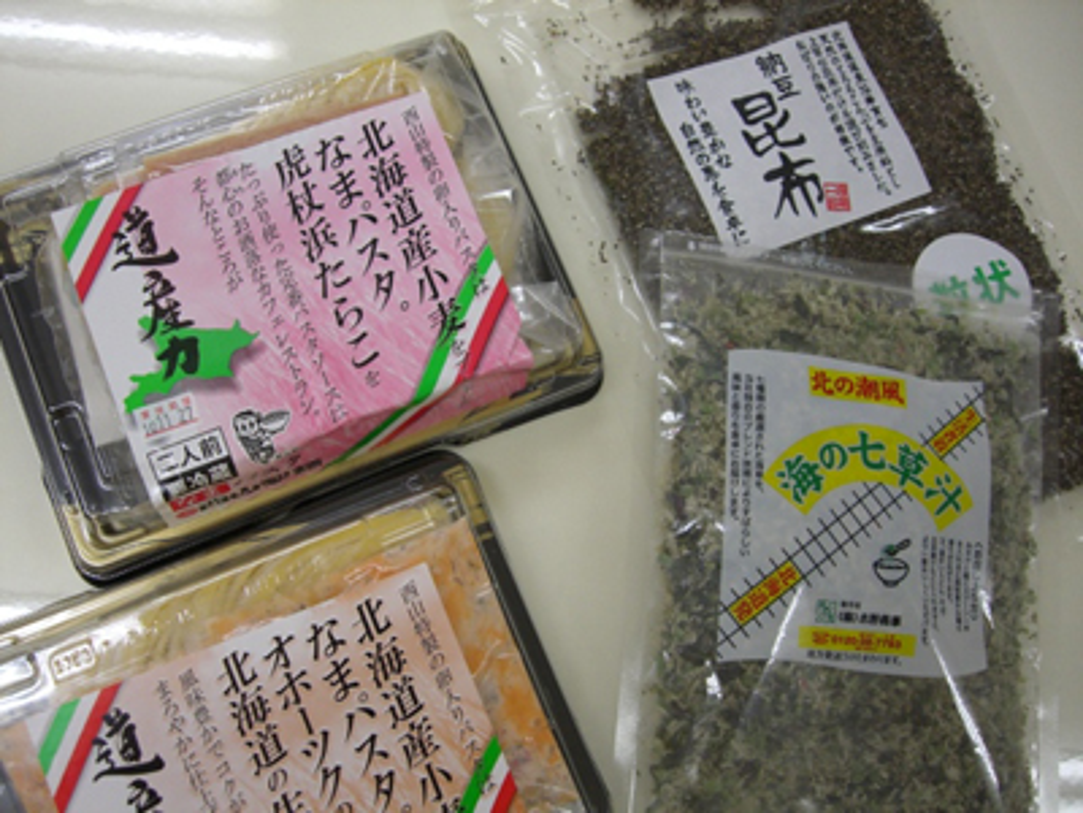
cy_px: 406
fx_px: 1189
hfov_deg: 49.0
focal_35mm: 38
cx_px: 542
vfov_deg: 37.7
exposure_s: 1/60
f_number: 2.7
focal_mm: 6.2
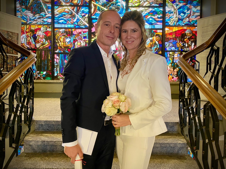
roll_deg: -0.8
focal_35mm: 26
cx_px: 113
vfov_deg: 53.1
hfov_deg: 67.3
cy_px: 84
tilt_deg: -3.0
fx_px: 170
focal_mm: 4.25
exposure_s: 1/33
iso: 500
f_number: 1.8
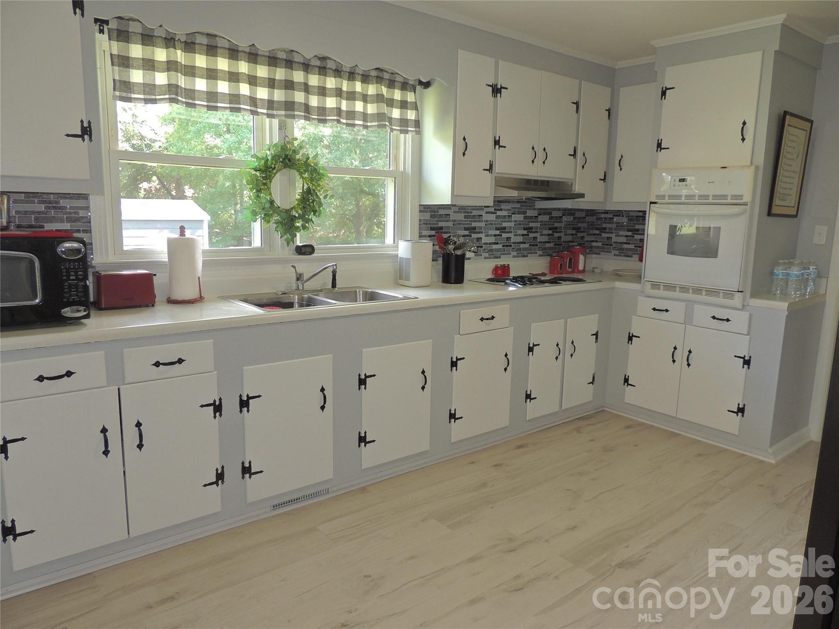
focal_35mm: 24
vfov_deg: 56.8
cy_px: 314
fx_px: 582
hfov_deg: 71.6
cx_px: 420
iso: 140
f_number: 3
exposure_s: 1/40
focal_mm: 4.3
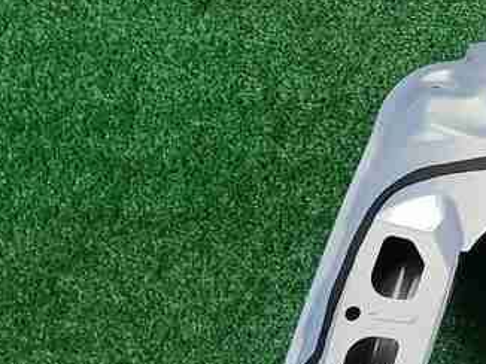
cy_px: 607
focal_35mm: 115
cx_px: 956
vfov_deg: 12.0
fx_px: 1613
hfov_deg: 14.4
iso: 67
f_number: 1.8
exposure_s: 1/50
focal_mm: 5.4
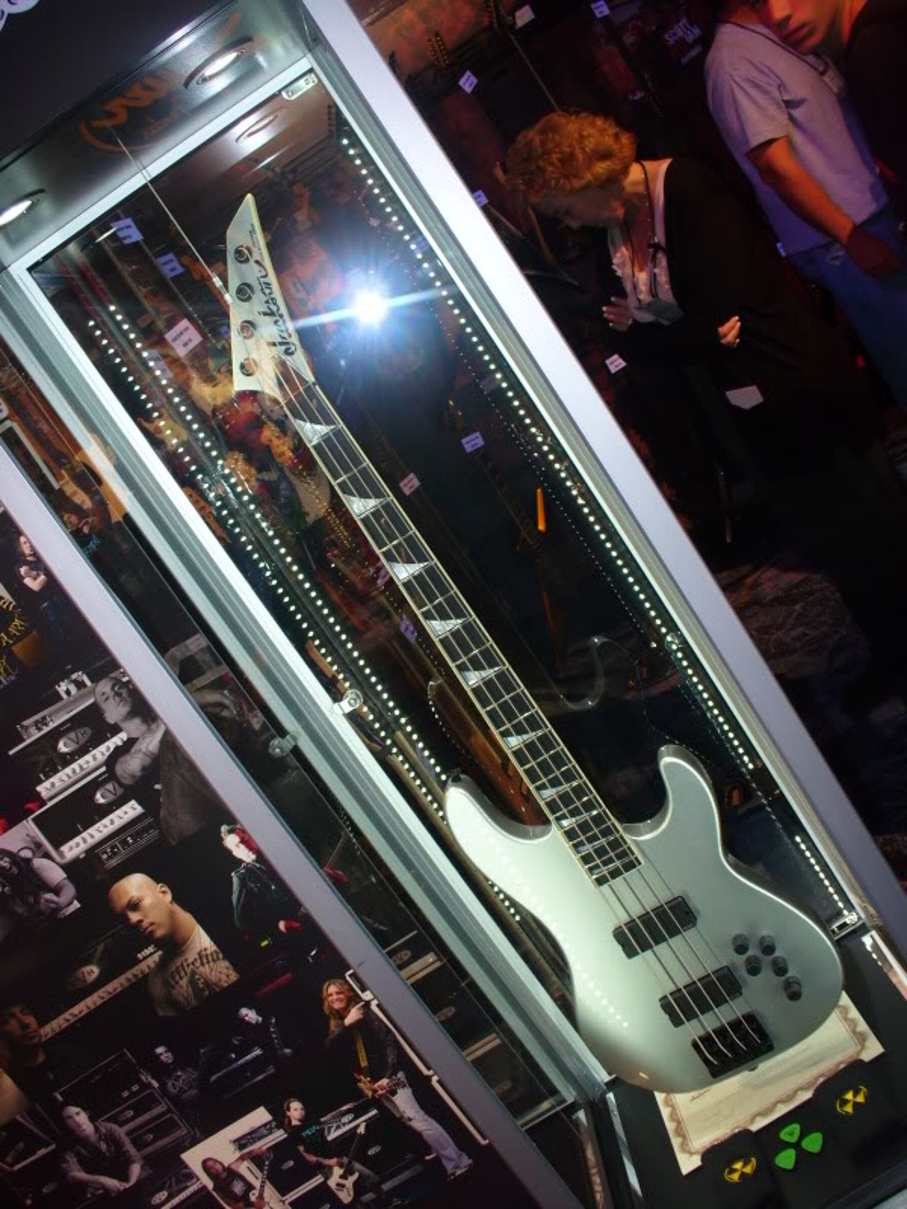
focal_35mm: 37
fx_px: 1293
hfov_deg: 38.7
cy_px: 604
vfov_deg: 50.1
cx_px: 454
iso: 100
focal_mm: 6.1
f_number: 2.8
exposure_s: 1/30
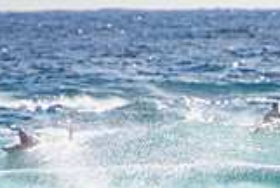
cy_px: 238
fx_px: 16792
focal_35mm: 2155
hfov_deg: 1.0
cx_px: 431
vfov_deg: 0.6
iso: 280
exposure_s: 1/2000
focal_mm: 400
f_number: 5.6
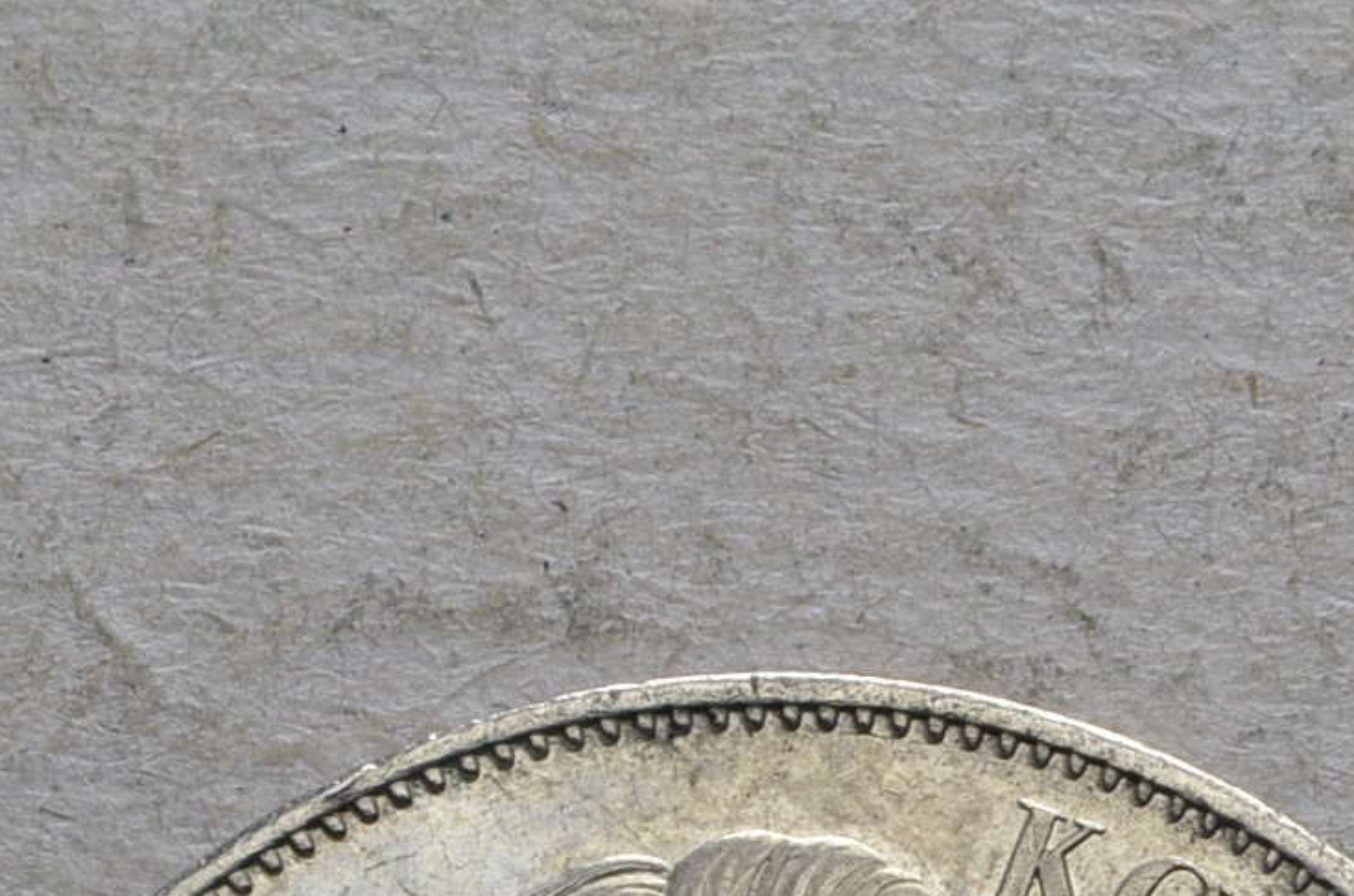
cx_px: 1843
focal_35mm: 262
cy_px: 1491
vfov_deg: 5.2
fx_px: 9833
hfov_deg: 7.8
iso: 400
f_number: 14
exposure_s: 1/250
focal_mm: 52
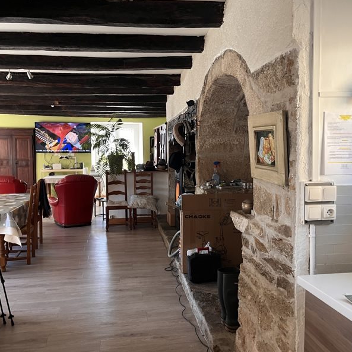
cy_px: 176
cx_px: 176
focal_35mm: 31
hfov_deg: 52.5
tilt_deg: -6.3
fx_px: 357
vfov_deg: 52.5
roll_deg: -0.4
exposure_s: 1/90
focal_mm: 5.1
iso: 125
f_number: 1.6
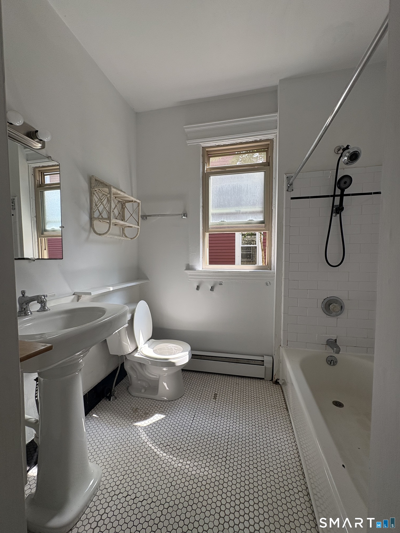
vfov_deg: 102.1
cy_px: 266
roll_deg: -0.3
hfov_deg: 85.7
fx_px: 216
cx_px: 200
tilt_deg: -2.2
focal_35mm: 14
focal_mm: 2.22
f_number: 2.2
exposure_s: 1/224
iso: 64
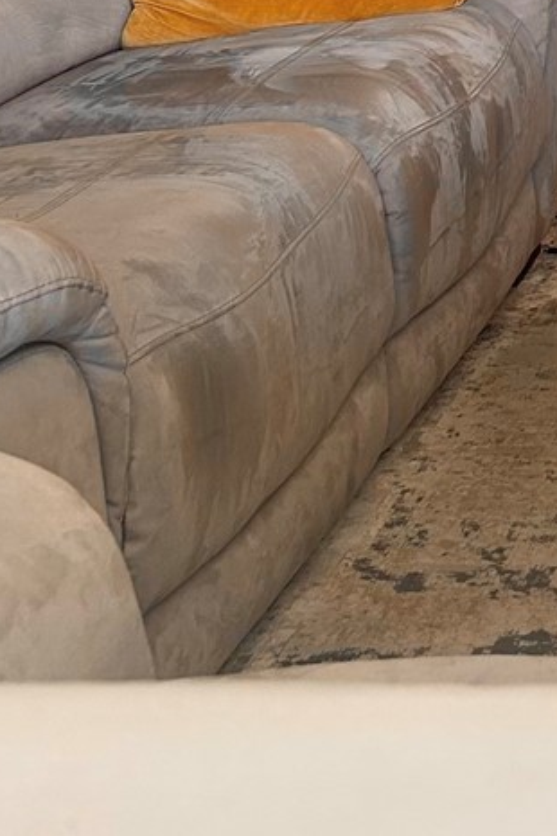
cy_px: -200
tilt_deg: -5.2
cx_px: 954
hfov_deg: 13.4
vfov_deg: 20.3
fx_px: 2158
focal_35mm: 93
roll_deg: -0.7
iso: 80
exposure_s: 1/120
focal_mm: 5.7
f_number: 1.5
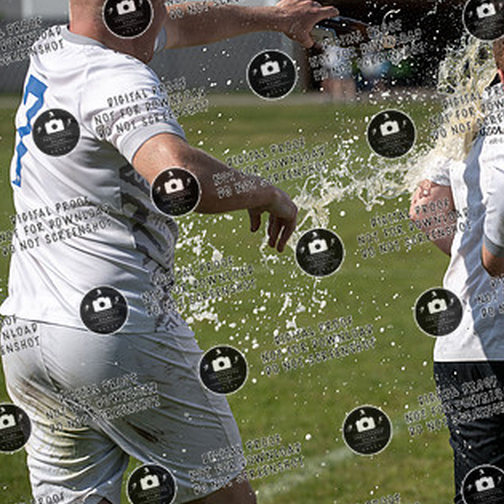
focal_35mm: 172
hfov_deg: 10.1
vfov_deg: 10.2
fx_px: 2833
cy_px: 214
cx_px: 424
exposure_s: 1/1600
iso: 72
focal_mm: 110
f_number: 3.5
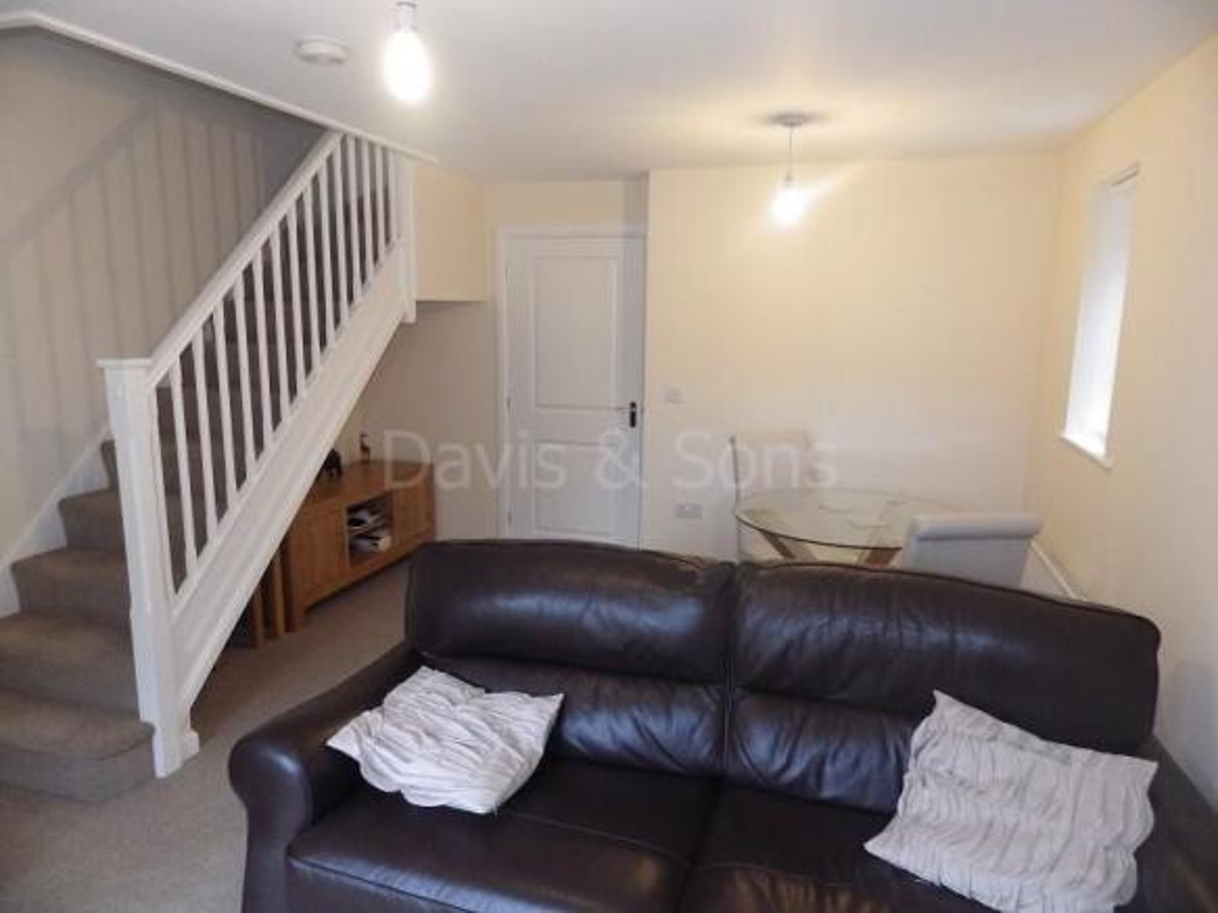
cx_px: 609
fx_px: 774
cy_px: 456
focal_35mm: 22
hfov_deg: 76.4
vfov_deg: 61.1
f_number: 3.1
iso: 640
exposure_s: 1/45
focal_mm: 4
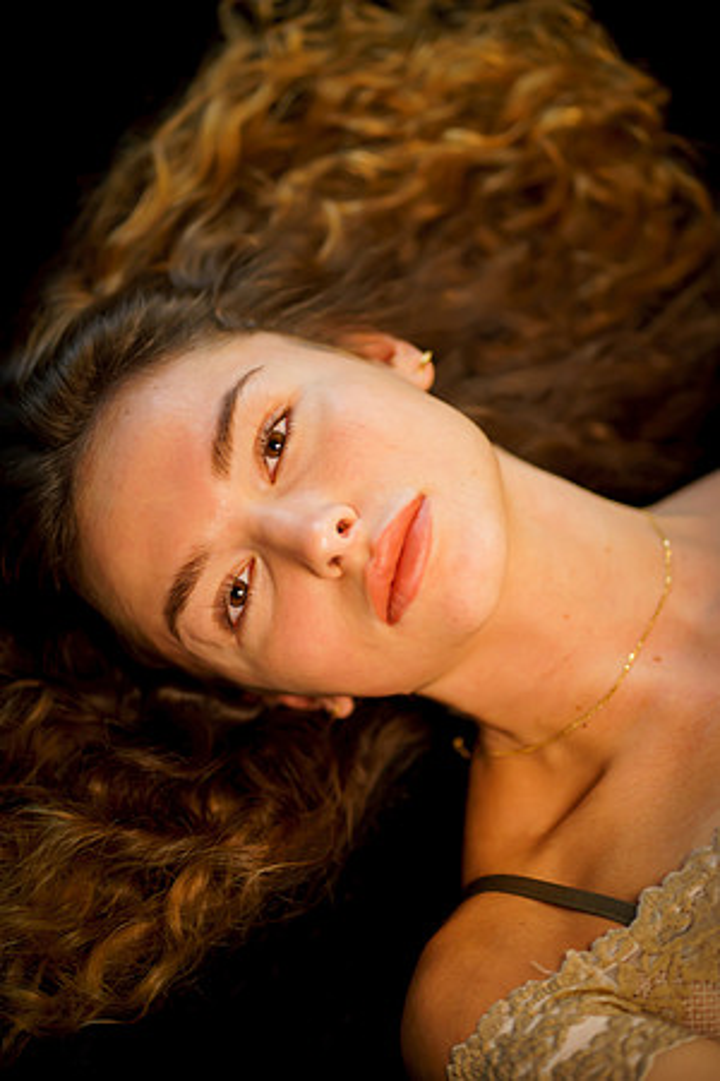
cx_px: 360
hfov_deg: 16.1
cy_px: 540
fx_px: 2550
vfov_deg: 23.9
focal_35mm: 85
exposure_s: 1/200
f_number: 1.8
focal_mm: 85
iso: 500
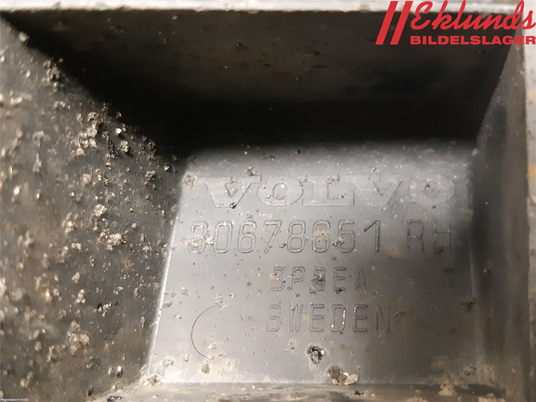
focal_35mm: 26
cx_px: 268
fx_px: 403
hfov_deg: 67.3
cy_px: 201
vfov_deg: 53.1
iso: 640
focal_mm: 3.93
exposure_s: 1/25
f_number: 1.7
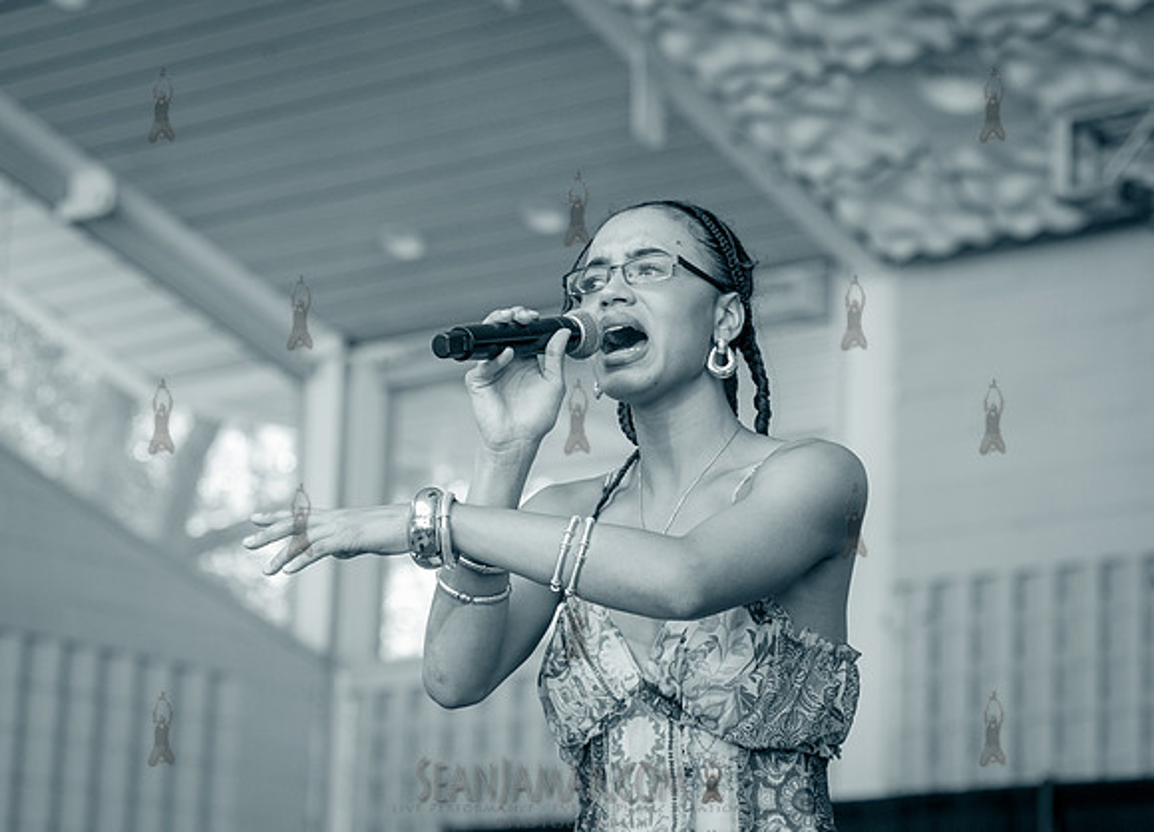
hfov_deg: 18.0
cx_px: 613
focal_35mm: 111
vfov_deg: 13.0
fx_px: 3648
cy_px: 325
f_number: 4
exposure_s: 1/500
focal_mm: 86
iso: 1600
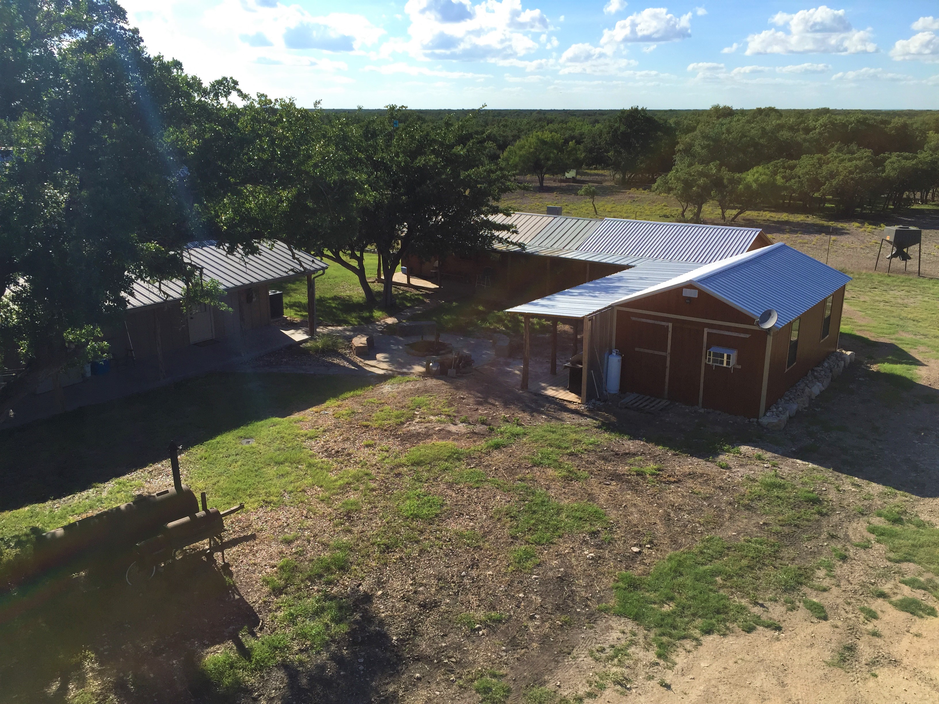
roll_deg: -0.8
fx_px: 787
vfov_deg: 48.2
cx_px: 470
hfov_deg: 61.7
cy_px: 352
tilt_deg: -17.3
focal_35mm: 29
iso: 32
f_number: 2.2
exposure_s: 1/1799
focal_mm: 4.15
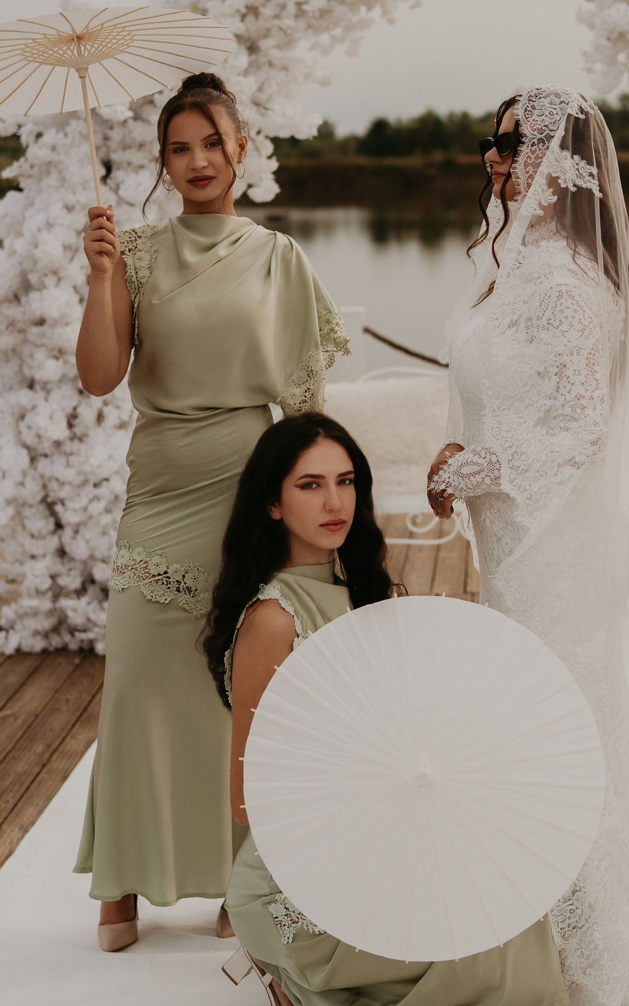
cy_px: 336
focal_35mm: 67
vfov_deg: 30.4
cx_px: 487
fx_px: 1837
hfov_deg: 19.3
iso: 80
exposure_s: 1/1600
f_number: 1.8
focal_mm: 35
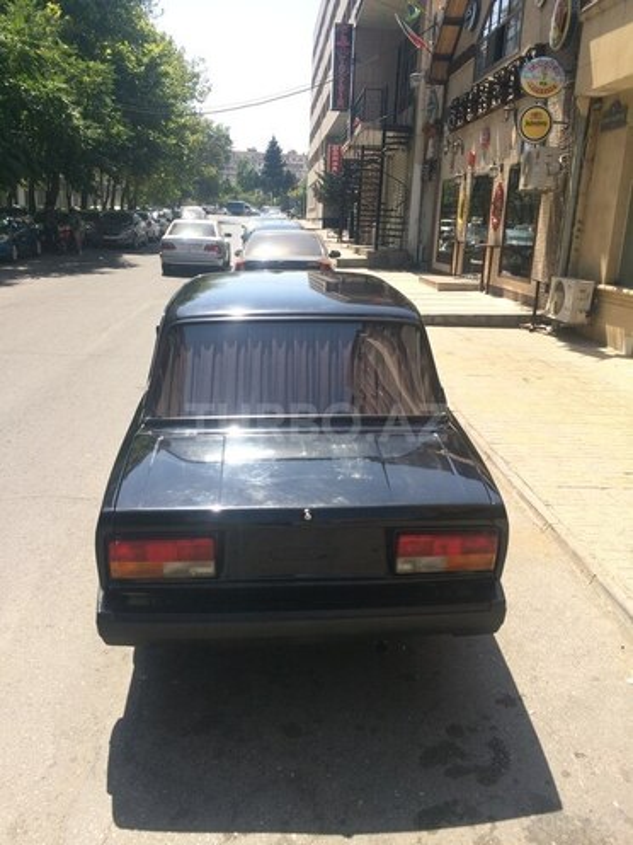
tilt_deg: -16.9
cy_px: 422
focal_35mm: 29
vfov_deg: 61.7
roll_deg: -1.2
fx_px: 707
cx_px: 316
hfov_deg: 48.2
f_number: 2.2
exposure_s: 1/1053
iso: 32
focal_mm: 4.15
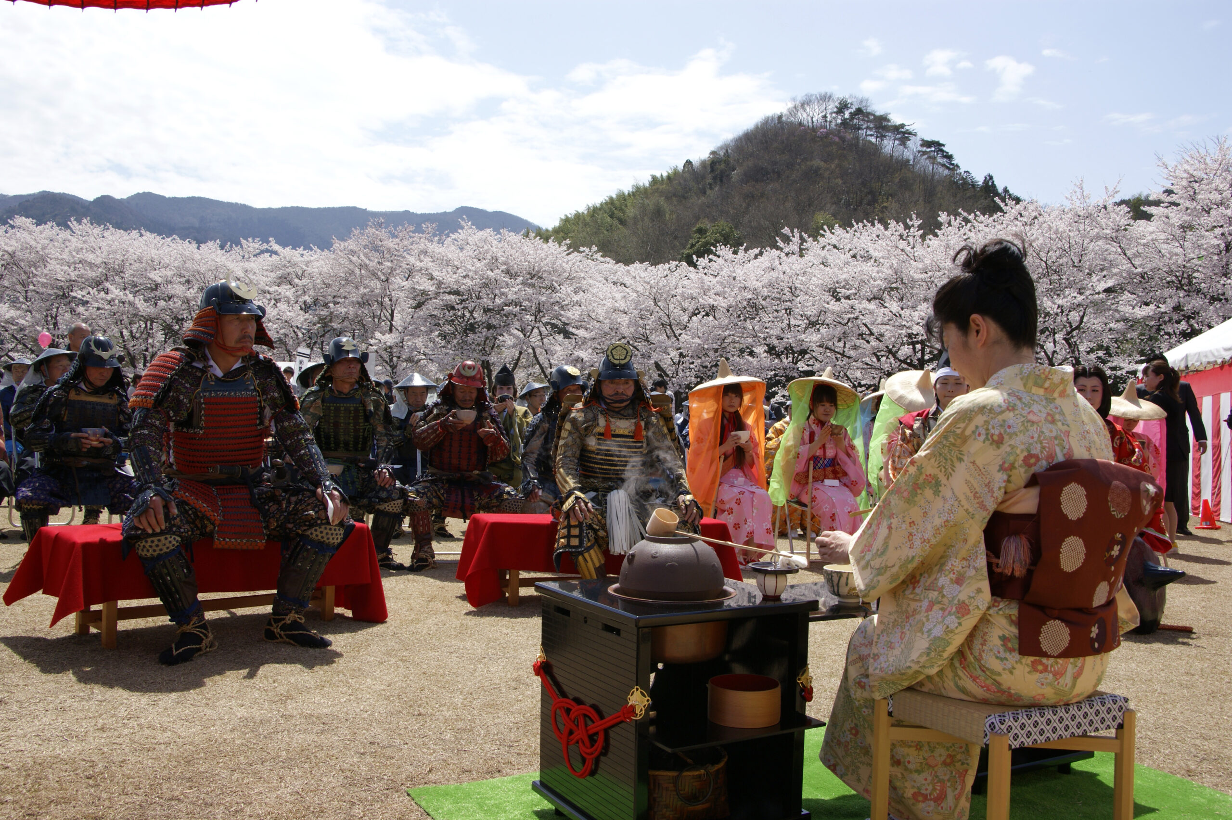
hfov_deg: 62.0
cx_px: 616
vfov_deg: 43.6
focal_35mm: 30
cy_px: 410
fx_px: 1026
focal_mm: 20
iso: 100
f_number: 9
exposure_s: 1/200
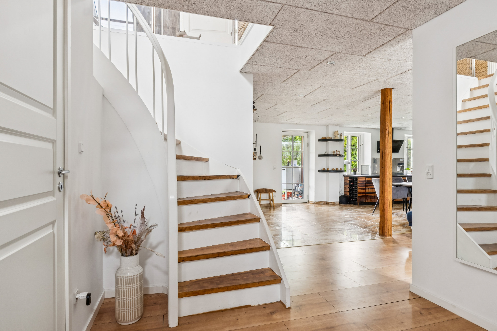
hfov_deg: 83.3
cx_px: 248
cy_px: 166
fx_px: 280
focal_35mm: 20
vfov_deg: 61.3
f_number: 8
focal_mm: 13.5
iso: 200
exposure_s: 1/1.67
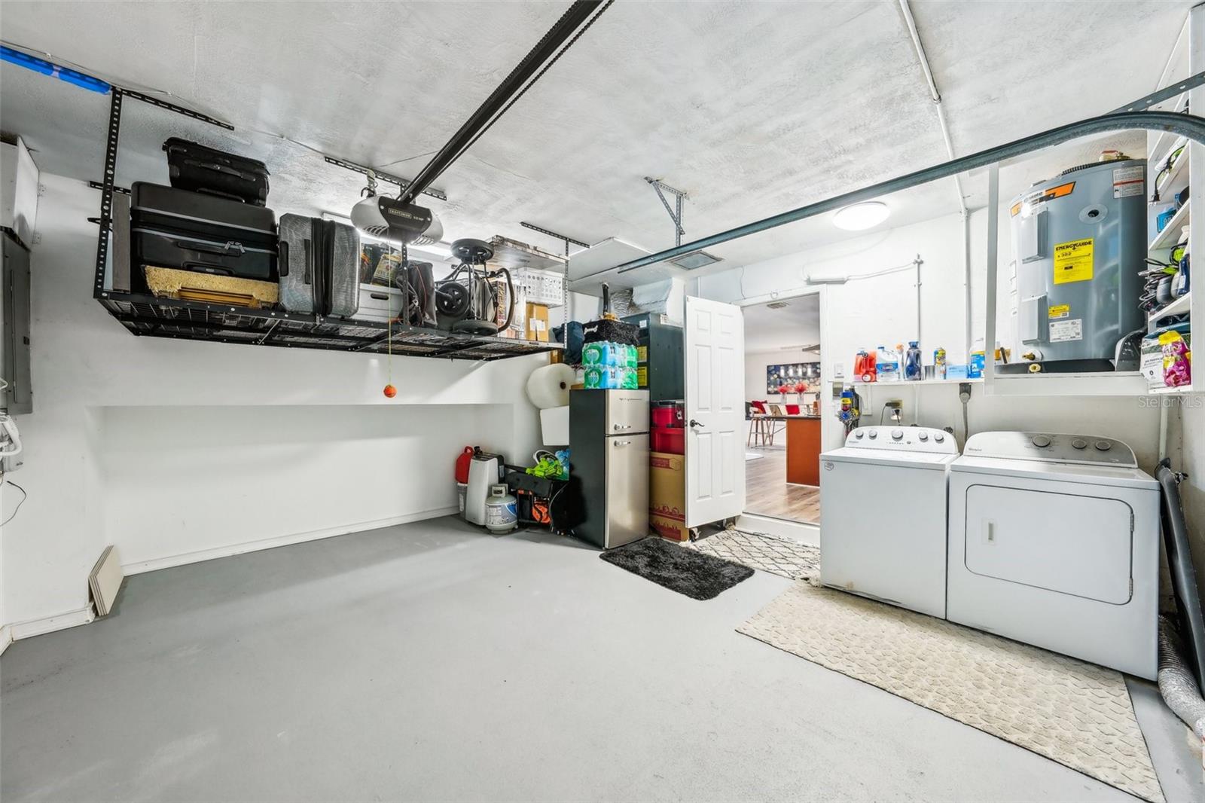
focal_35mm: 13
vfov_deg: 85.4
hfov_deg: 108.3
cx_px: 602
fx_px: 435
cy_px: 402
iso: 800
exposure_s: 1/10
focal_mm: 13
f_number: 8
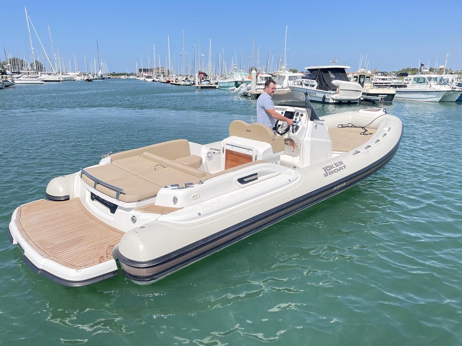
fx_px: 347
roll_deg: -2.4
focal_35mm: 26
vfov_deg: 53.1
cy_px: 173
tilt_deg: -15.5
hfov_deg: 67.3
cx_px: 231
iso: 32
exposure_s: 1/2681
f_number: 1.6
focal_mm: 4.2
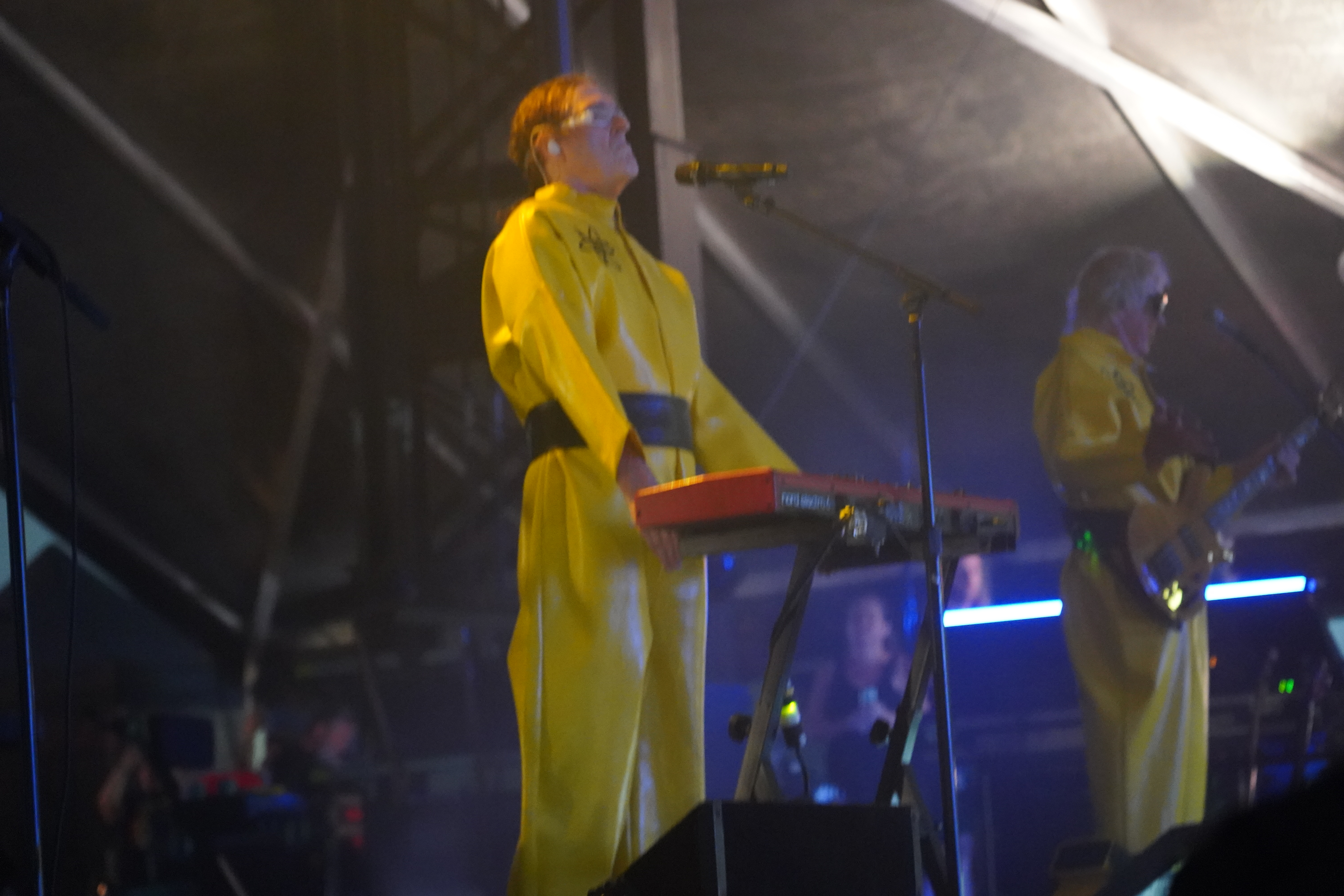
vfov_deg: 13.0
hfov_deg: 19.5
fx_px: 3920
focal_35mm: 105
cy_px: 448
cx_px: 672
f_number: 4
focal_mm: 105
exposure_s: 1/15
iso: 12800
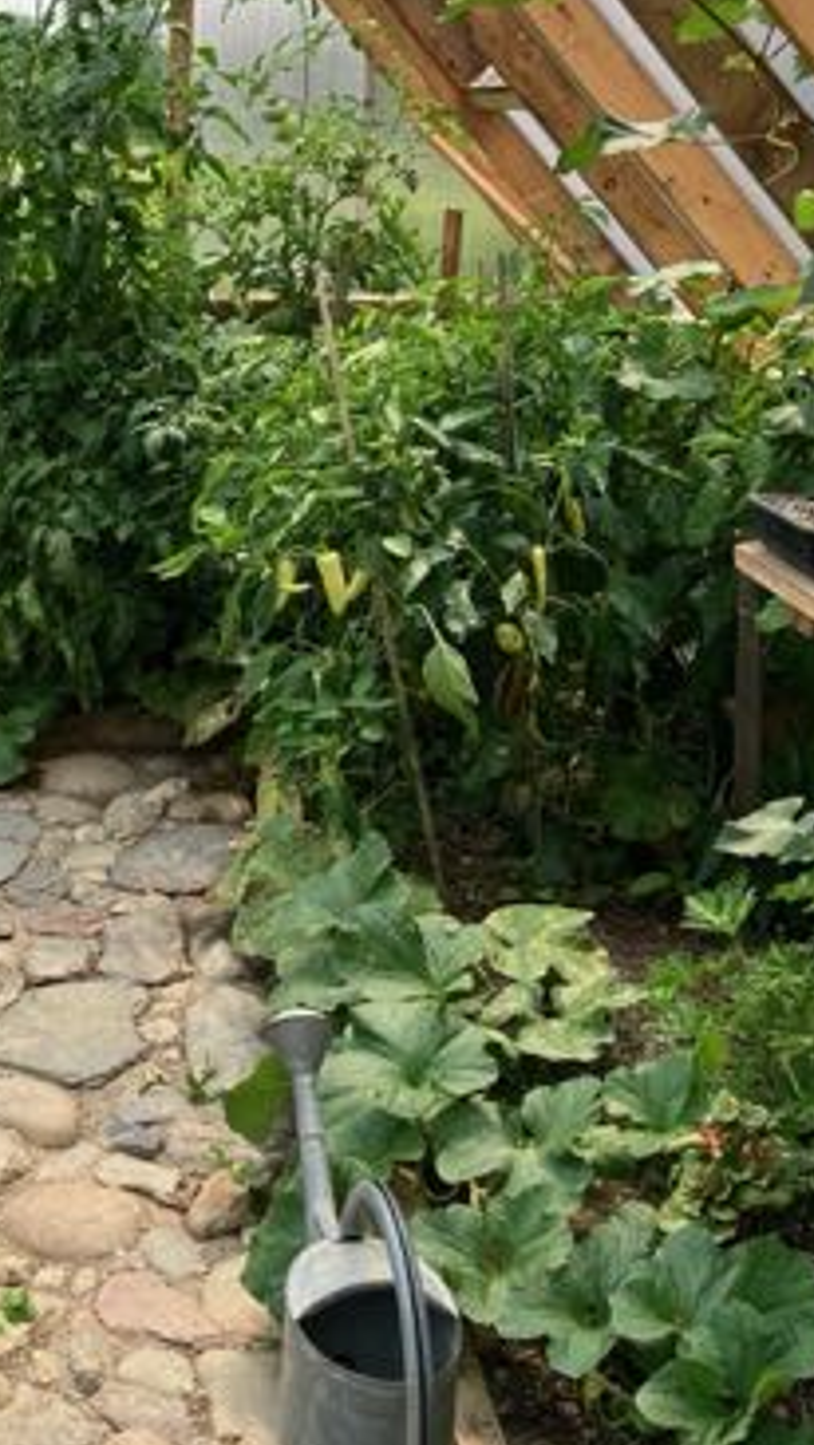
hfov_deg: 23.4
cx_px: 107
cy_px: 576
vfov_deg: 41.1
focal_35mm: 50
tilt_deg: -13.5
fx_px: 1918
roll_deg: -1.2
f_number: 1.8
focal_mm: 3.99
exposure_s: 1/585
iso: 32
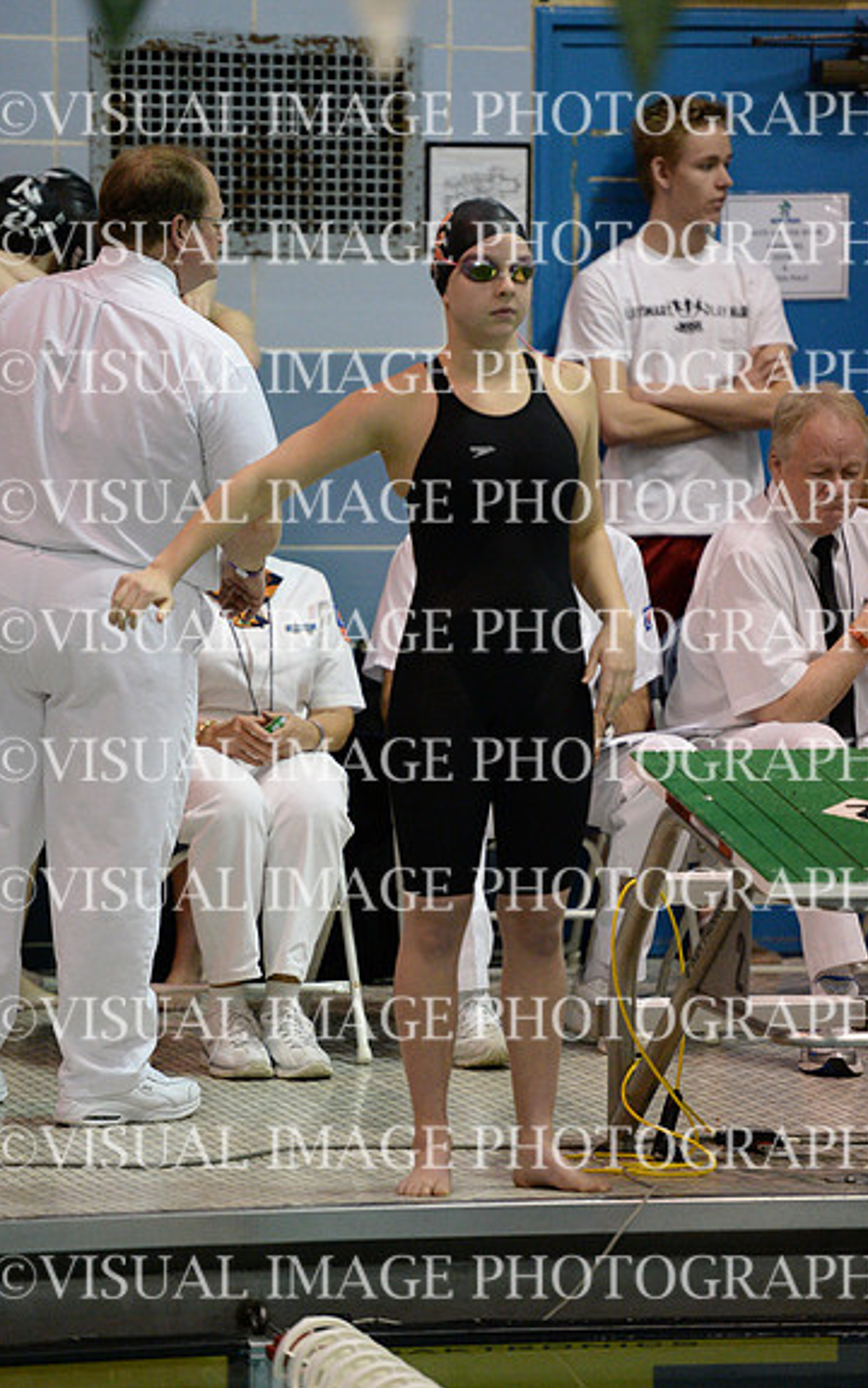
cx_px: 456
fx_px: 7759
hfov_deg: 6.4
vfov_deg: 10.2
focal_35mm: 205
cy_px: 694
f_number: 2.8
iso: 6400
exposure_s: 1/500
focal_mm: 200
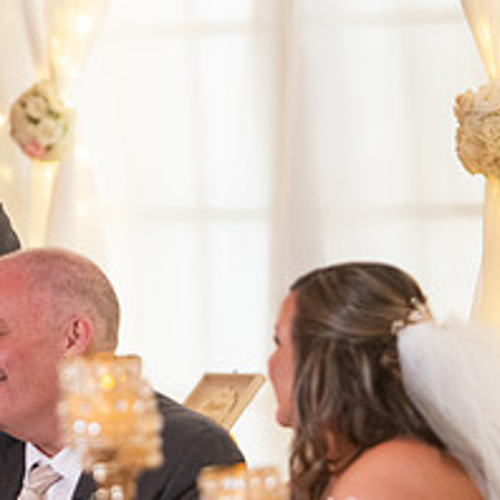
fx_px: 5899
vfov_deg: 4.9
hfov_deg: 4.8
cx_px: -35
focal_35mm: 361
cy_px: 261
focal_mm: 145
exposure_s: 1/200
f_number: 2.8
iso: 4000
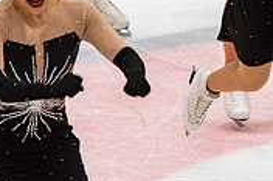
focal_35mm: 890
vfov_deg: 1.5
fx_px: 6743
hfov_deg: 2.3
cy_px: -58
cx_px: 327
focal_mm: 180
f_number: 4
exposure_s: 1/500
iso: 1250
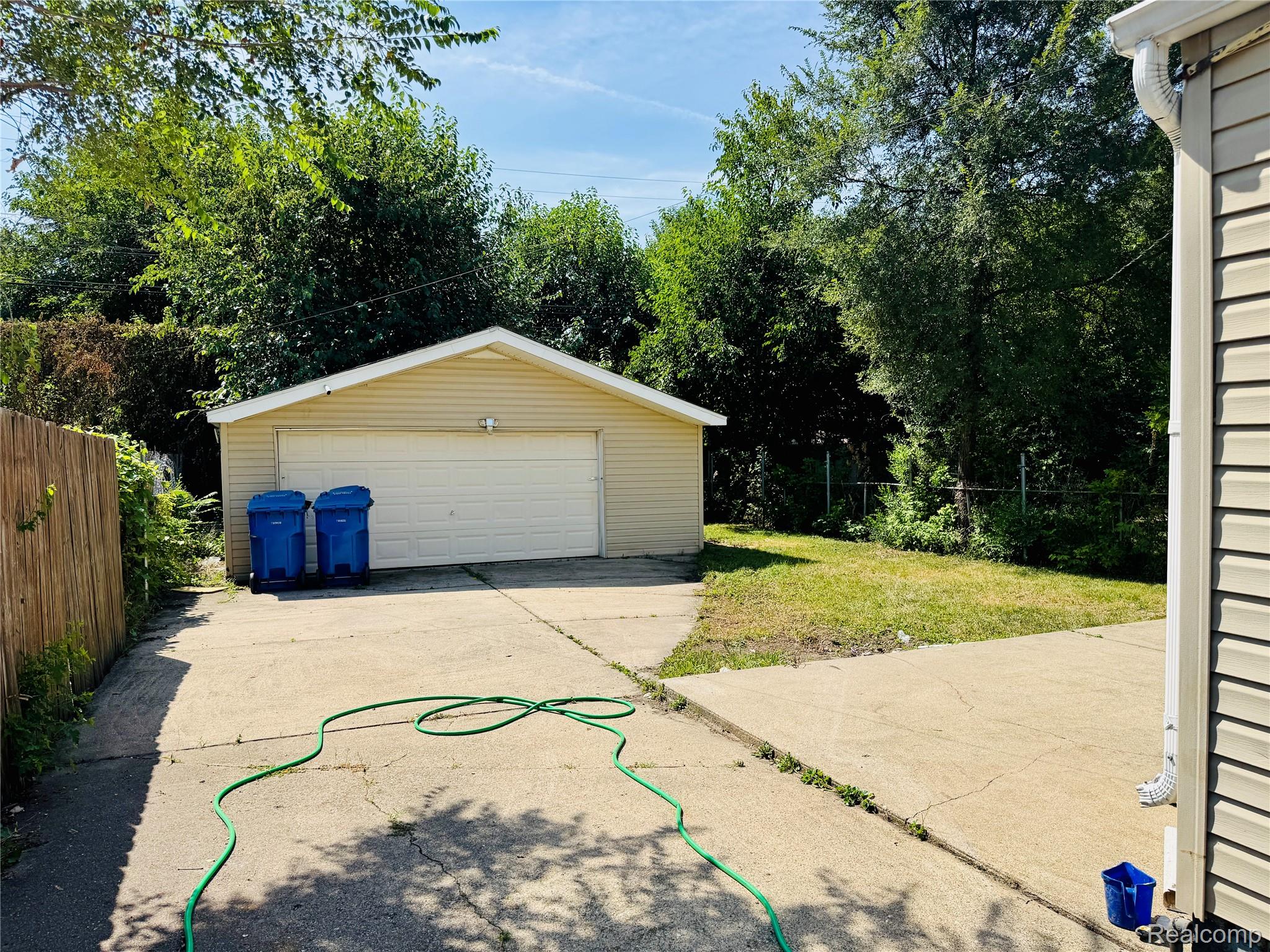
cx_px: 635
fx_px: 881
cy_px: 476
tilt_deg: -2.3
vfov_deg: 56.8
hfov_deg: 71.6
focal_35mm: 24
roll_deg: +0.3
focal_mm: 6.76
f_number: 1.78
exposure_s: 1/4049
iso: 80
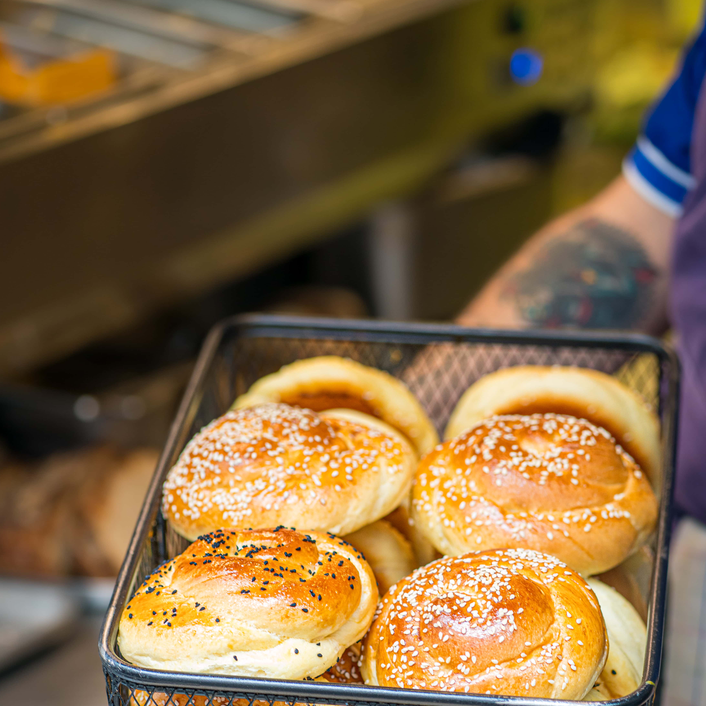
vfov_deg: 13.2
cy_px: 605
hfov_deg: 13.3
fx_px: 3023
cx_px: 381
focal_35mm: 131
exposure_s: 1/125
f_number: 2.8
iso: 640
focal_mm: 85
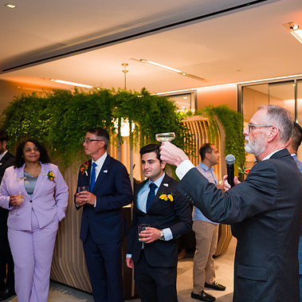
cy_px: 150
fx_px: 336
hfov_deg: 47.9
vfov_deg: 48.5
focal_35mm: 34
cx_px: 193
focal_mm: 25.5
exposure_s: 1/160
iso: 800
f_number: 3.2
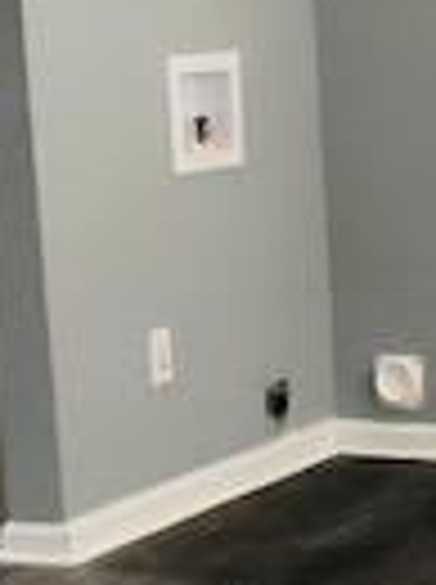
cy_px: 400
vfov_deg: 14.3
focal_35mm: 138
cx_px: 589
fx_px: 2325
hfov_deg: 10.5
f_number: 1.8
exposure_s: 1/15
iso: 64
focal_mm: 3.99
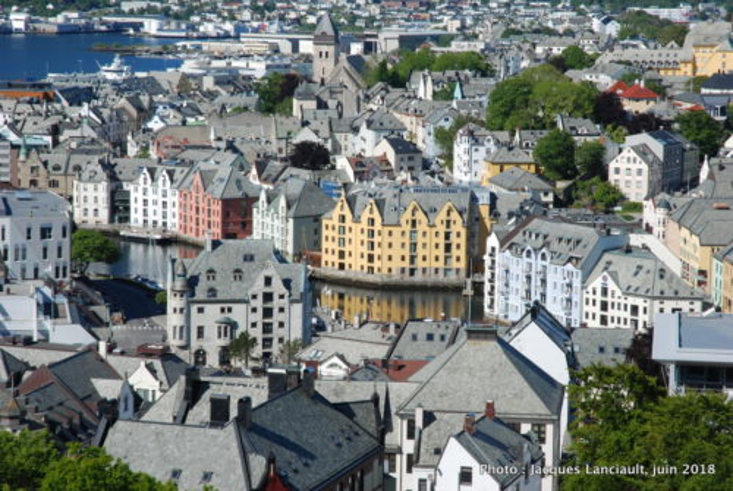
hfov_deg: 19.4
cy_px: 246
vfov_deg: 13.1
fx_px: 2141
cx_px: 366
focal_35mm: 105
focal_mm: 70
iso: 100
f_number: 16
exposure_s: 1/80
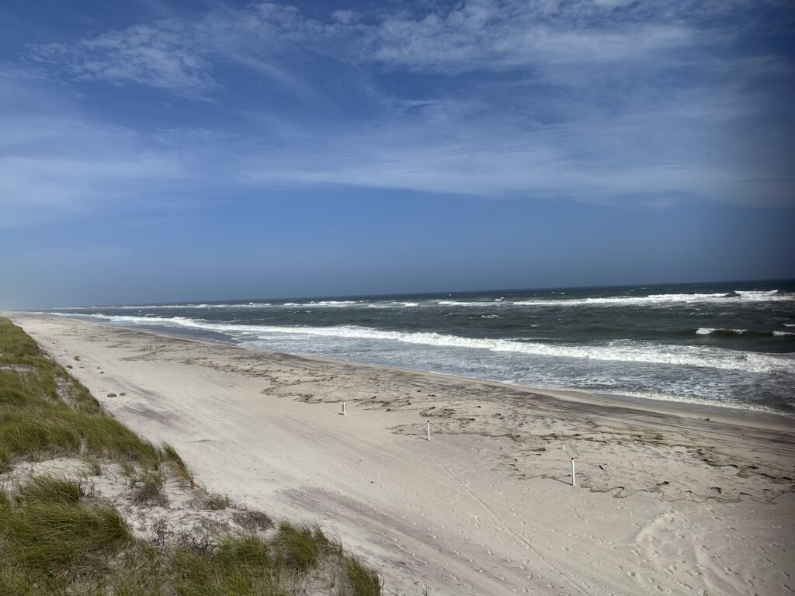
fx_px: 551
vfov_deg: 56.8
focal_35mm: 24
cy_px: 298
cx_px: 398
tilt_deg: -0.7
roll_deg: +2.1
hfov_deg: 71.6
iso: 80
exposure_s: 1/10753
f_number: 1.78
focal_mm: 6.86
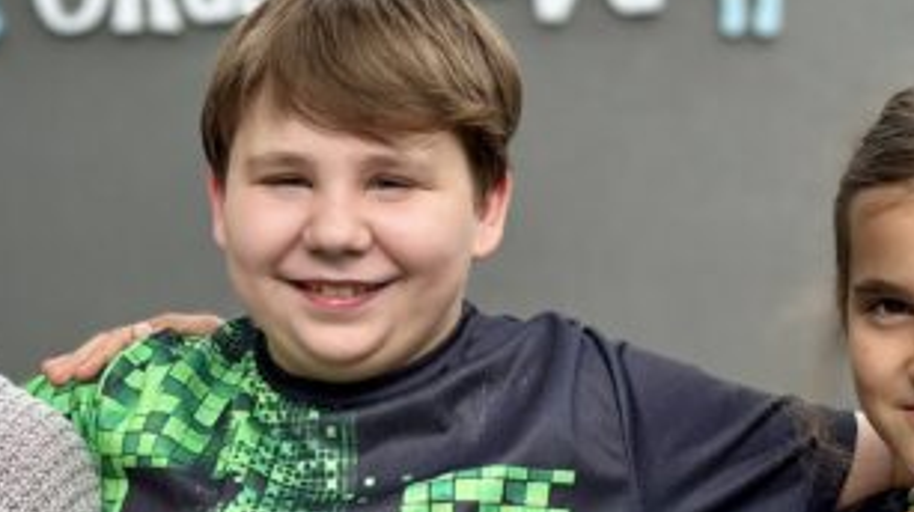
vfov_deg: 9.2
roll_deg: -1.0
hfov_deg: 16.4
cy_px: 321
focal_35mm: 131
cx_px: 408
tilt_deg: +4.0
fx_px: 3172
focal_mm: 6.86
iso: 80
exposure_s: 1/1095
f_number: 1.78
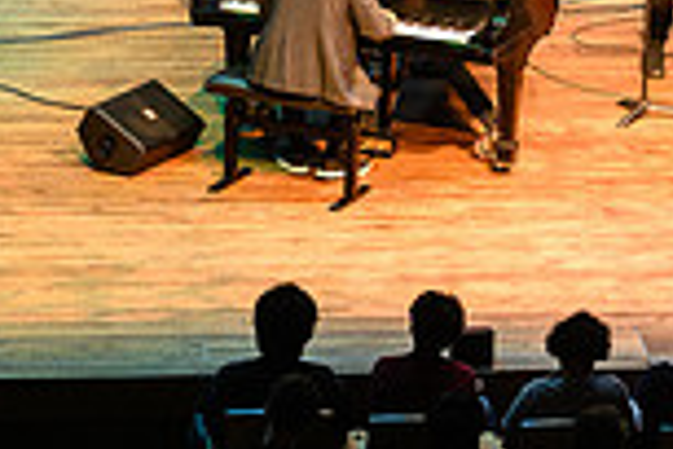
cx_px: 695
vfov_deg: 4.8
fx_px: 5253
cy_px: -302
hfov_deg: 7.3
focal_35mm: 281
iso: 3200
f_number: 5.6
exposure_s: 1/160
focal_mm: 70
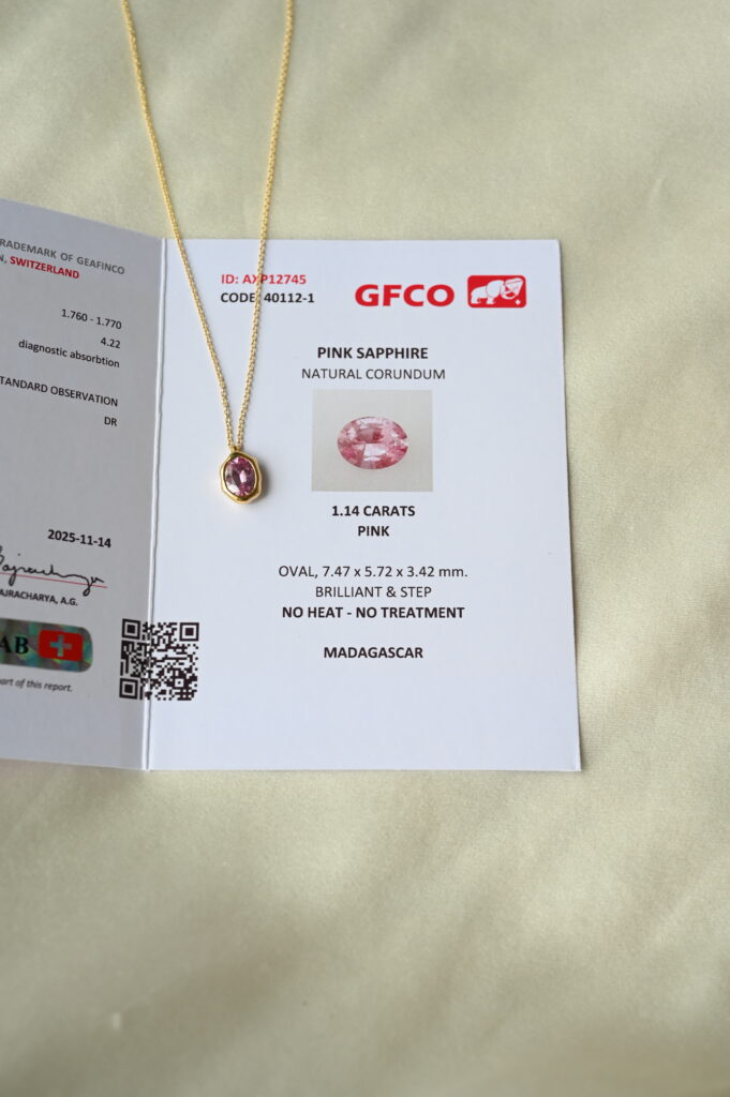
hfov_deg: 26.9
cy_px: 548
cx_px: 365
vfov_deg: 39.6
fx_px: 1523
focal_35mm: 50
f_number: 8
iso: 500
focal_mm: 50
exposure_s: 1/60
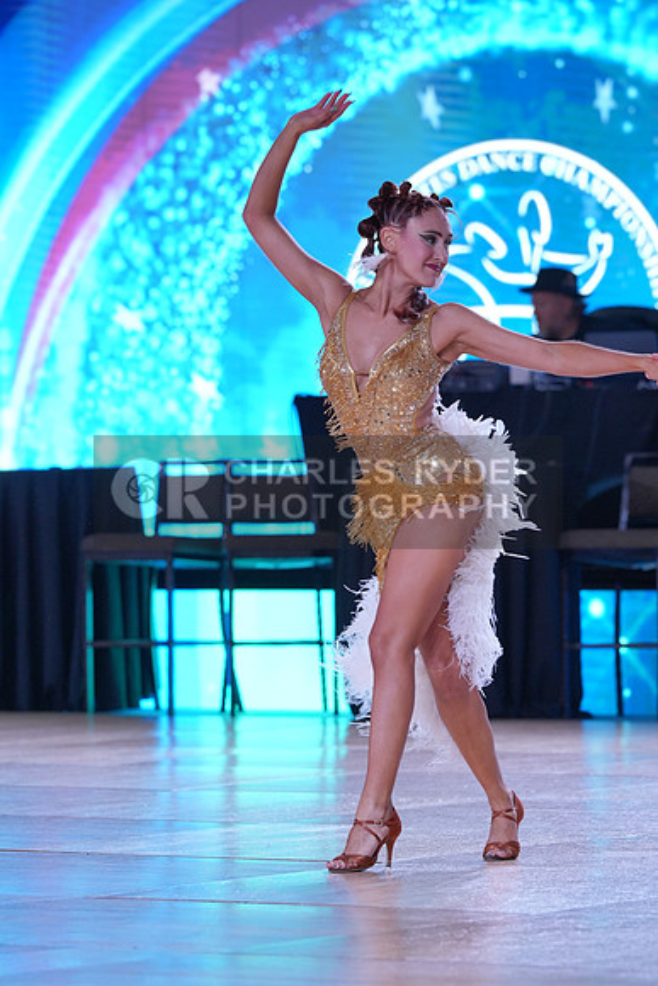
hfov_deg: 6.9
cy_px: 493
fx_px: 5480
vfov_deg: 10.3
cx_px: 329
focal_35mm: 200
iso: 1600
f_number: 5.6
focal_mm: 200
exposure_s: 1/400
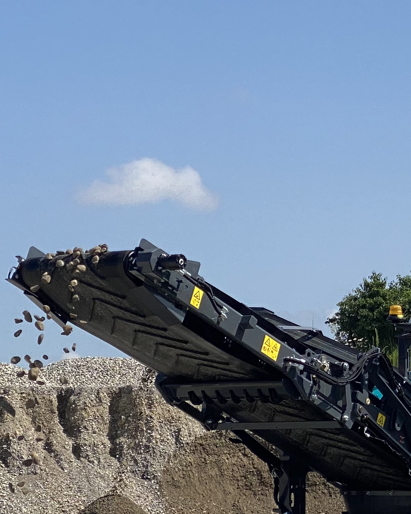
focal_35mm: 146
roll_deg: -0.8
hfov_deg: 10.3
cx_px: 580
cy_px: 302
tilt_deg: +5.4
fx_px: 2221
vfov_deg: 13.2
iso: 20
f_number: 2
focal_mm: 6
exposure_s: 1/2398
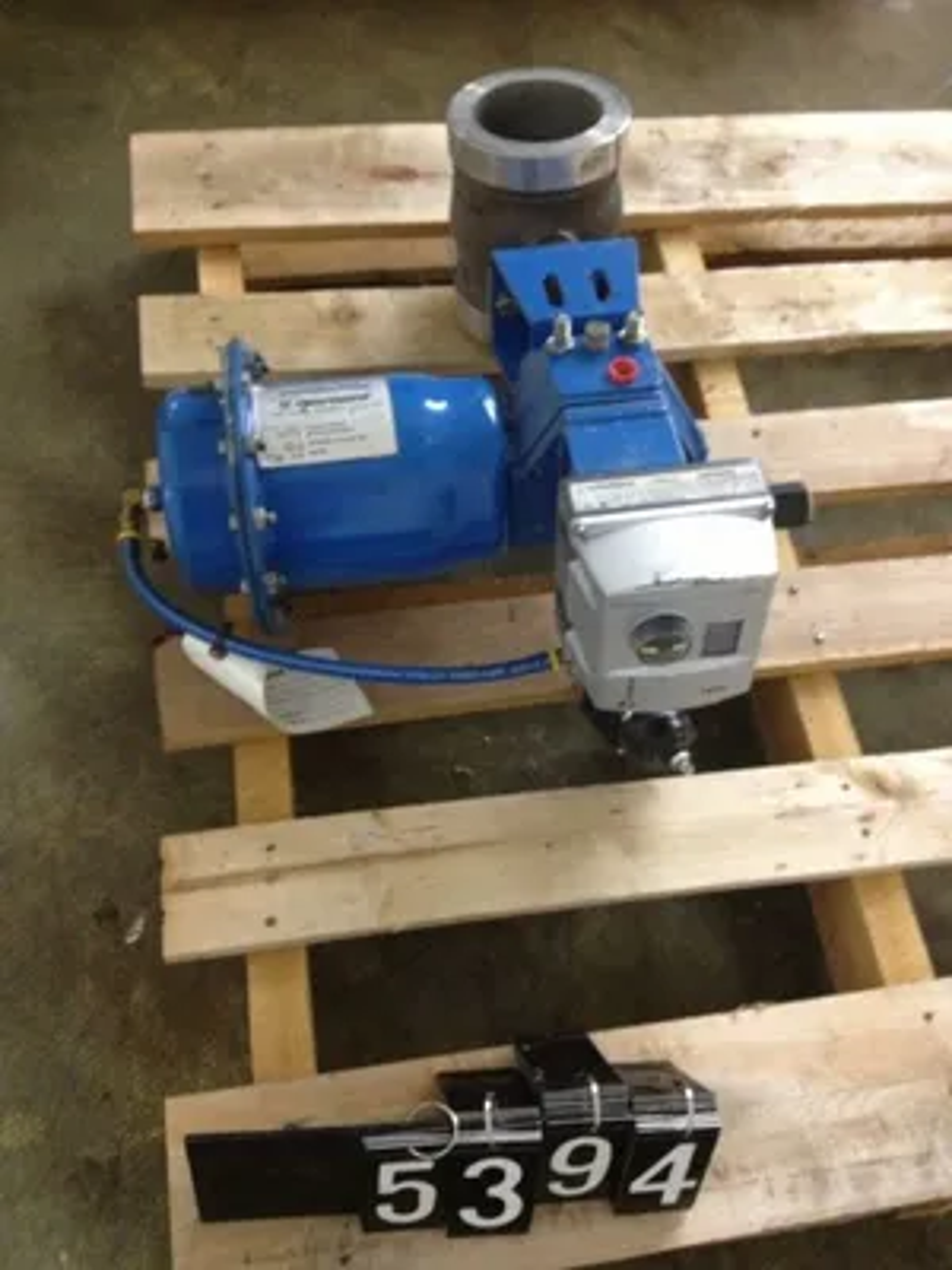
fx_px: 1283
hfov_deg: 40.7
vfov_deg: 52.6
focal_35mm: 35
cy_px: 635
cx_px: 476
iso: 250
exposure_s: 1/20
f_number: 2.4
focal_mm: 4.28
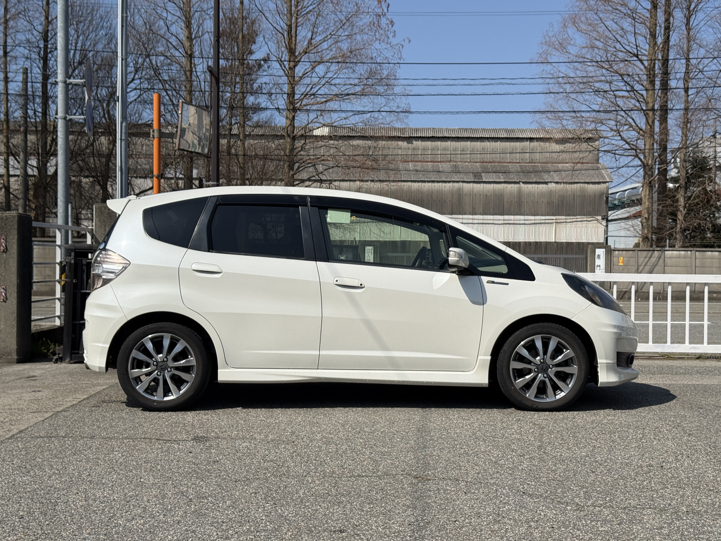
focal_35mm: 48
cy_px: 270
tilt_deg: -0.5
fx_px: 1000
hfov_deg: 39.7
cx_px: 360
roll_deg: -0.3
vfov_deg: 30.3
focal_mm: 6.76
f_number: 1.78
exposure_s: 1/9901
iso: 64
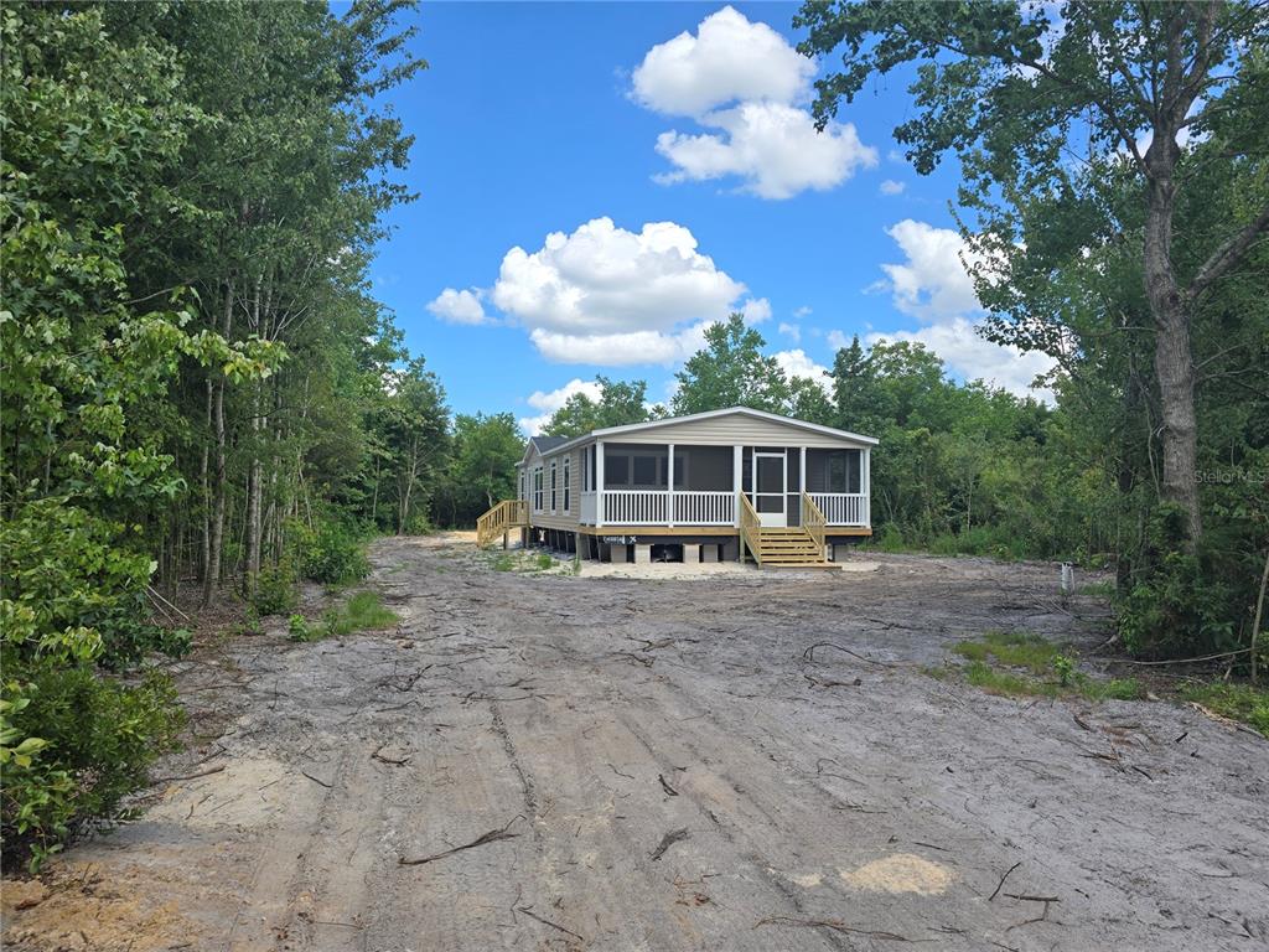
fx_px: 843
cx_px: 634
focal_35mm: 23
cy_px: 476
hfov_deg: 73.9
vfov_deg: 58.9
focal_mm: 6.3
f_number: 1.7
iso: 12
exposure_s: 1/634
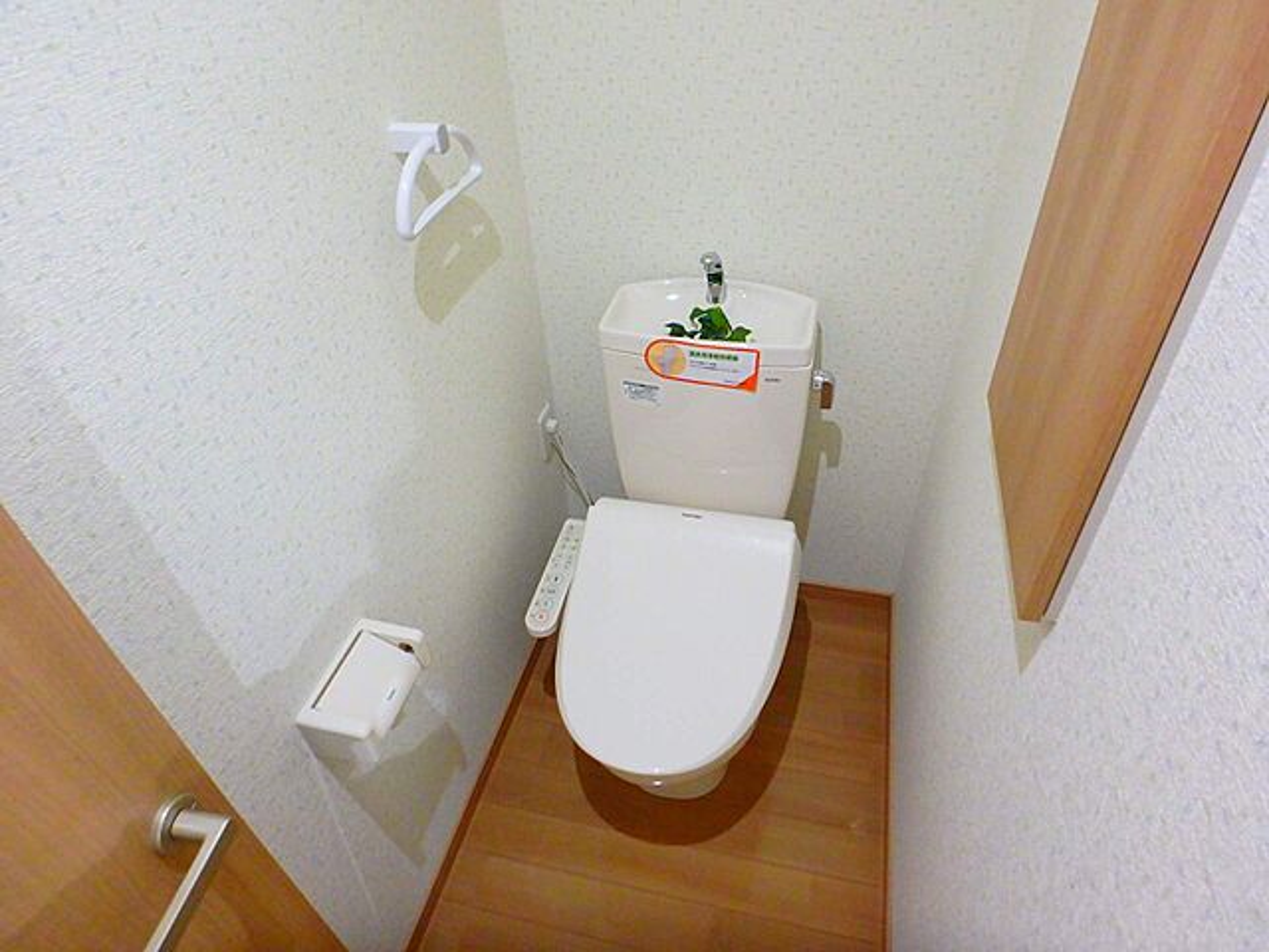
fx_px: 770
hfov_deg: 79.0
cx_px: 634
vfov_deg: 63.4
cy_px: 476
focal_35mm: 21
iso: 800
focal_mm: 3.7
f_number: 3.5
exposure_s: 1/30
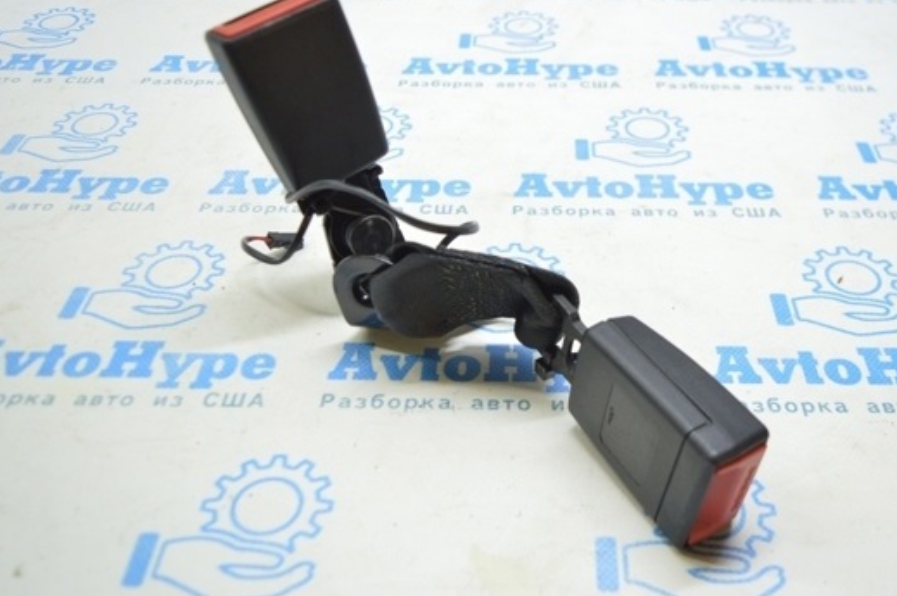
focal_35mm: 37
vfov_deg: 35.9
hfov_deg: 51.7
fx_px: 921
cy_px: 277
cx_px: 522
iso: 400
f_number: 3.8
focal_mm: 20
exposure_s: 1/40
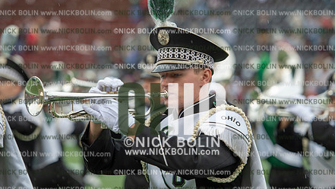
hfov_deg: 9.5
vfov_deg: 5.3
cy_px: 119
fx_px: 2016
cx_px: 172
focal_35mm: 227
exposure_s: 1/500
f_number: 4
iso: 400
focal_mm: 165
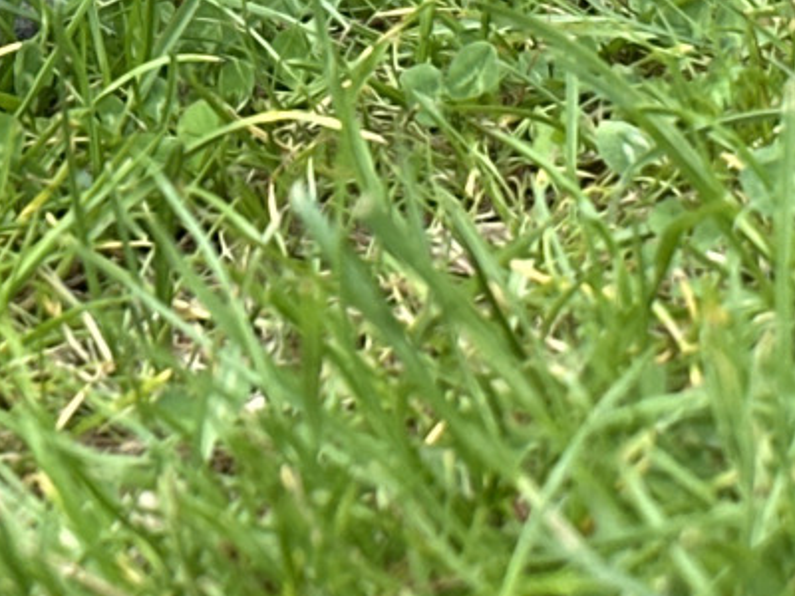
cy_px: 193
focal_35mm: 240
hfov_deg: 8.2
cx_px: -26
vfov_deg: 6.2
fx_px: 5512
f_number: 1.78
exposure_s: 1/121
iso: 50
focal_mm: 6.86
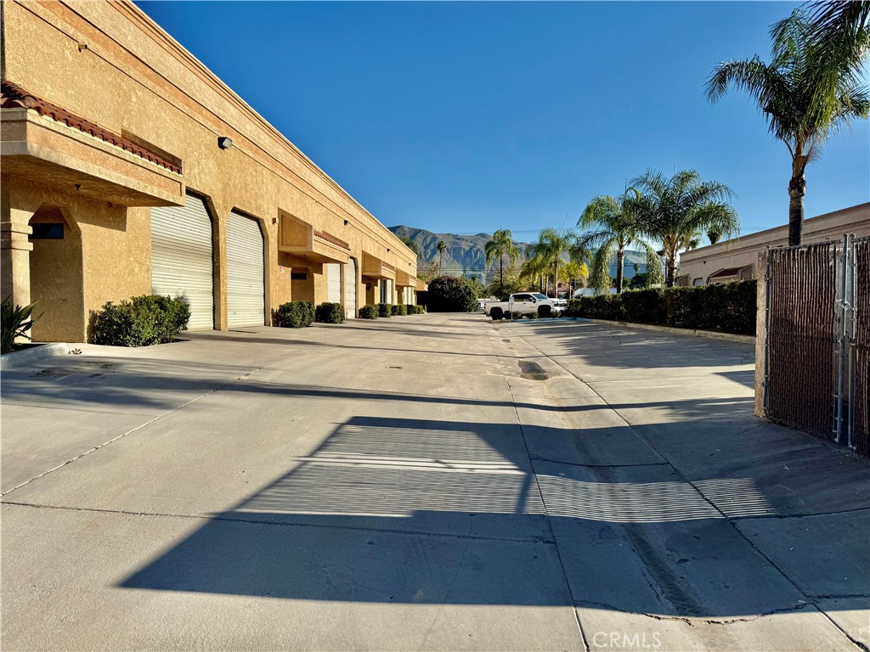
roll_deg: -0.1
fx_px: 603
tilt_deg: -1.7
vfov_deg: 56.8
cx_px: 435
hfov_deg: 71.6
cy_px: 326
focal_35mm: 24
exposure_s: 1/4975
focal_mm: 6.76
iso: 80
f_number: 1.78
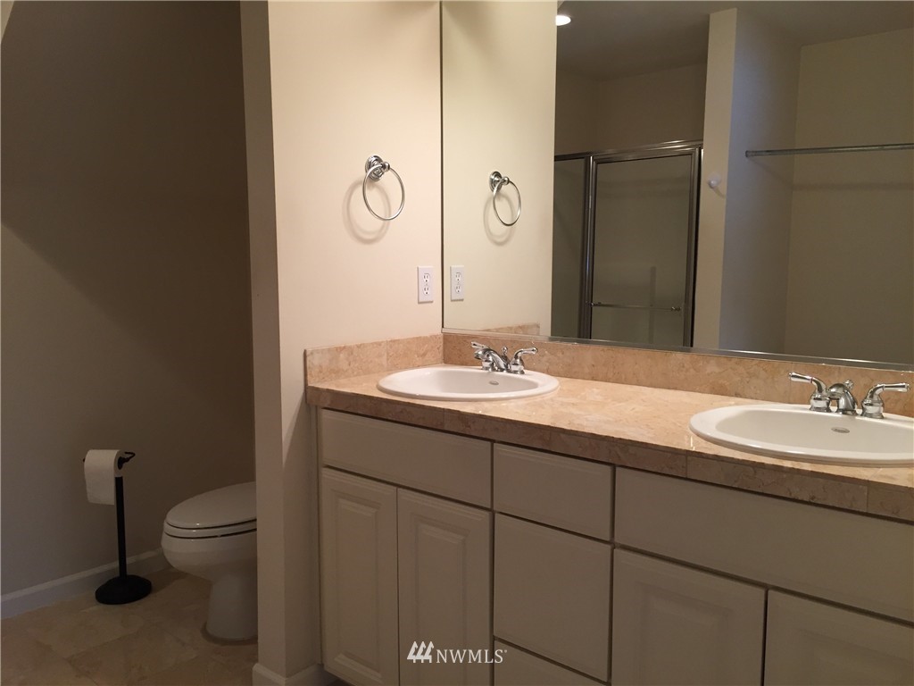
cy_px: 343
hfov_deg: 61.7
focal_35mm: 29
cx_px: 457
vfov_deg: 48.2
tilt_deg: -6.5
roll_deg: +0.0
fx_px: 766
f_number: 2.2
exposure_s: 1/30
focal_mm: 4.15
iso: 64
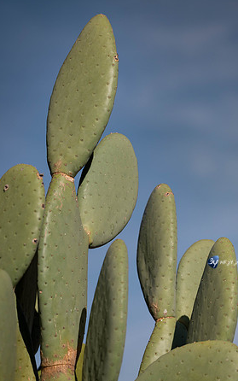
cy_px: 190
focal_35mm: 185
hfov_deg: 7.1
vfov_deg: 11.3
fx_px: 1919
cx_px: 118
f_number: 4.5
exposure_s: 1/2500
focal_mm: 180
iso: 100
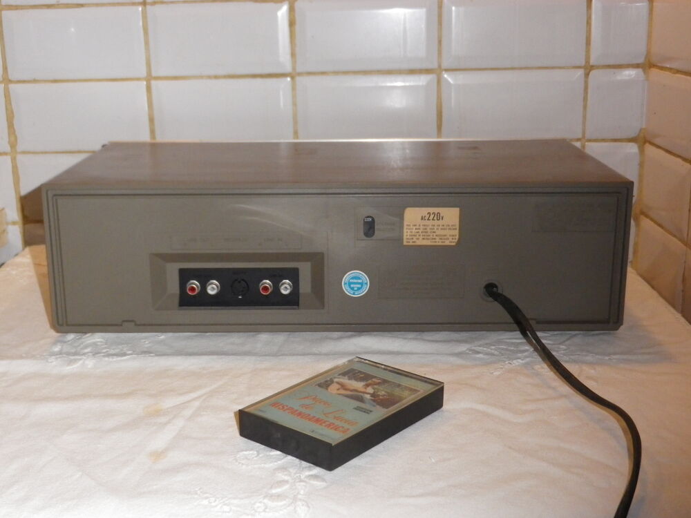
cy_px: 259
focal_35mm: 46
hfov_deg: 41.2
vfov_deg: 31.5
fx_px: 918
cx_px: 346
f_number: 4.2
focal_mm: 8.2
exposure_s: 1/60
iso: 400
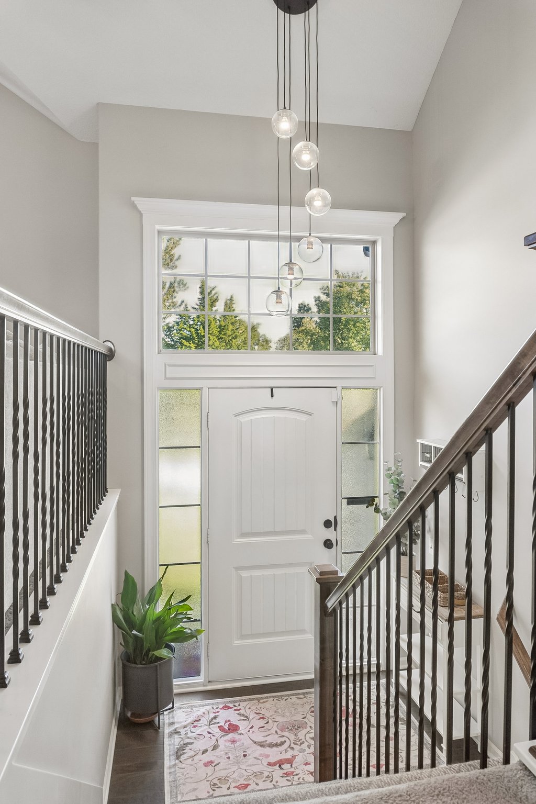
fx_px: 536
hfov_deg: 53.1
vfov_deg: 73.7
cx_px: 268
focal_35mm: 24
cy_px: 402
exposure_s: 1/50
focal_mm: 16
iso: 400
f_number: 6.3
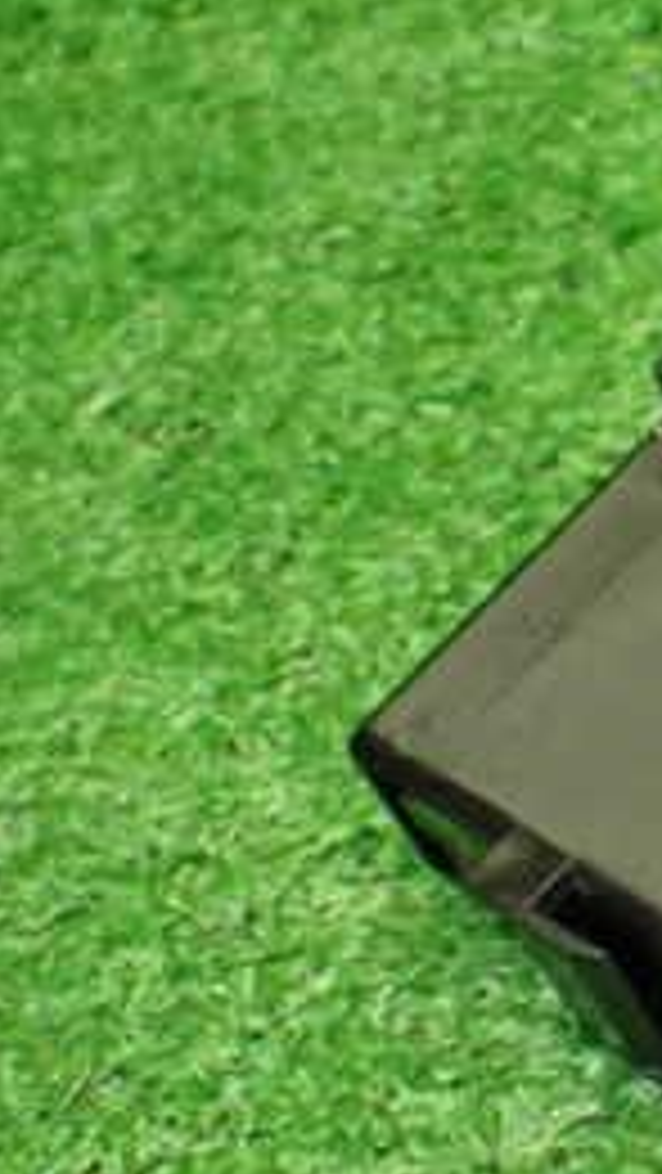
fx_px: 2338
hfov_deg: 14.3
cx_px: 1189
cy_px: 684
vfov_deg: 28.2
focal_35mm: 75
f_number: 2.3
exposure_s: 1/125
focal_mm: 5.4
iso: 500
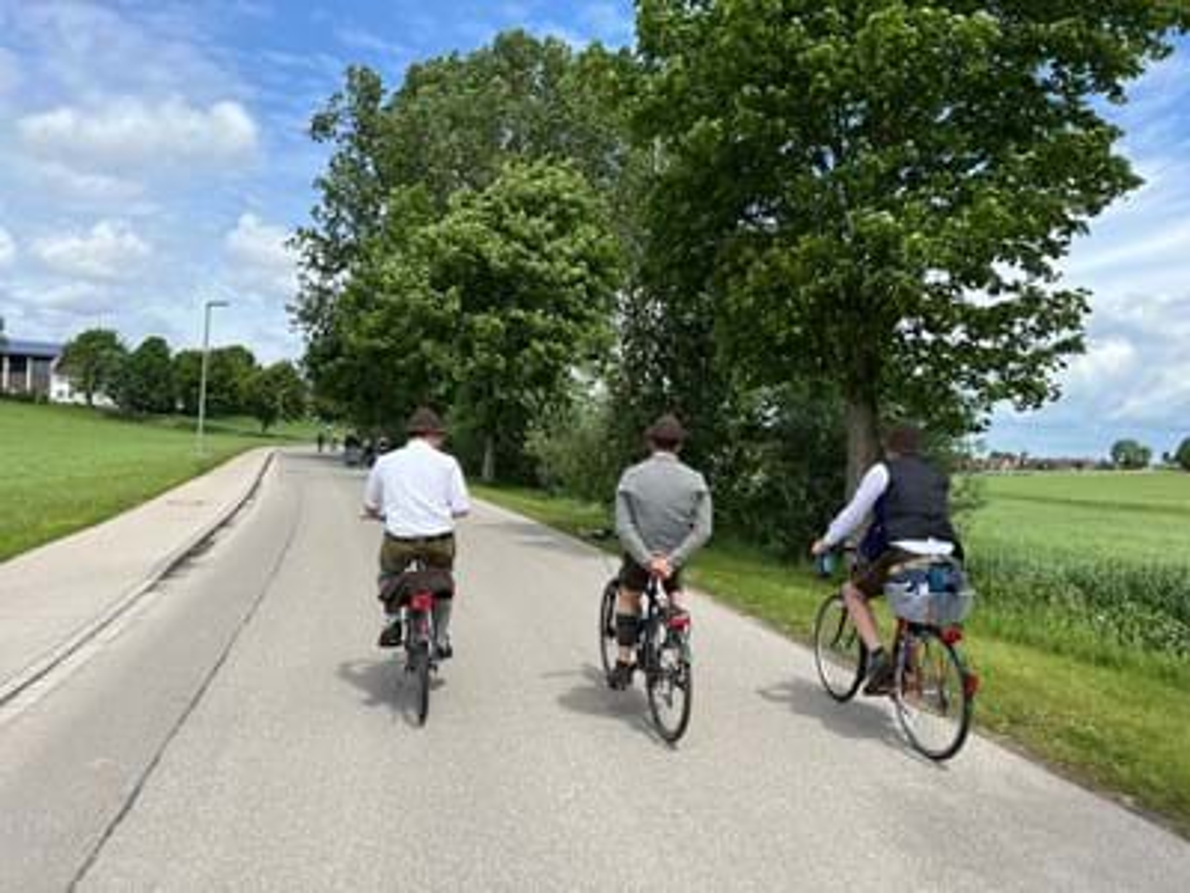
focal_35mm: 26
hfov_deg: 67.3
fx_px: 894
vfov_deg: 53.1
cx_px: 595
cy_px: 446
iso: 50
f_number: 1.5
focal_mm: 5.7
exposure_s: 1/4115
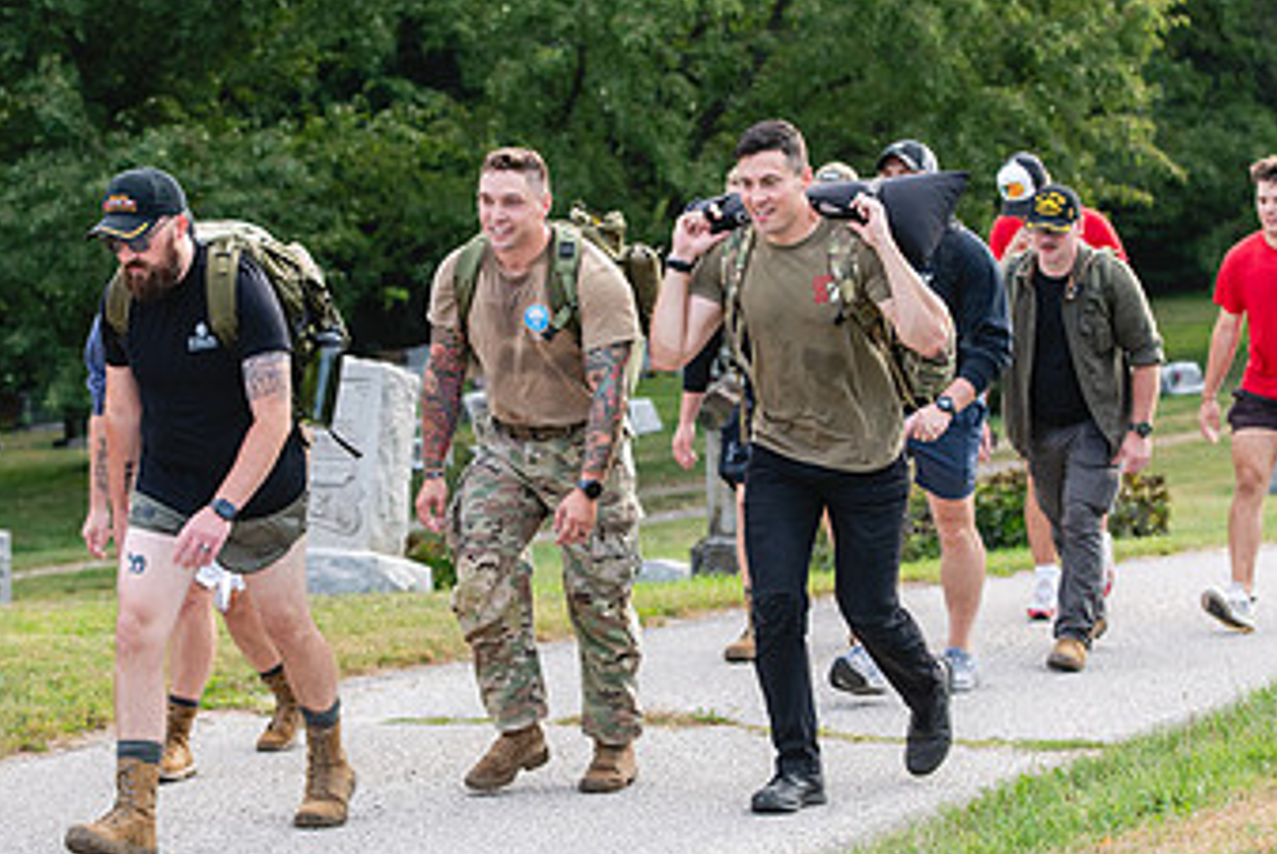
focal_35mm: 120
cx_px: 604
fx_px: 4260
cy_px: 436
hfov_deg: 17.0
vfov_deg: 11.4
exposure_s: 1/500
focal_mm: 70
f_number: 4.5
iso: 500
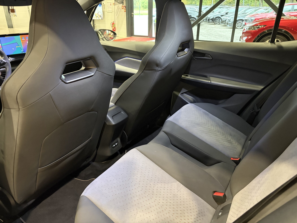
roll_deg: +0.1
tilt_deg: -24.0
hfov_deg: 67.3
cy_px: 112
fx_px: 223
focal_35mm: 26
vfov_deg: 53.1
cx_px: 148
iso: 640
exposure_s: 1/31
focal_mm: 5.96
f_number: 1.6
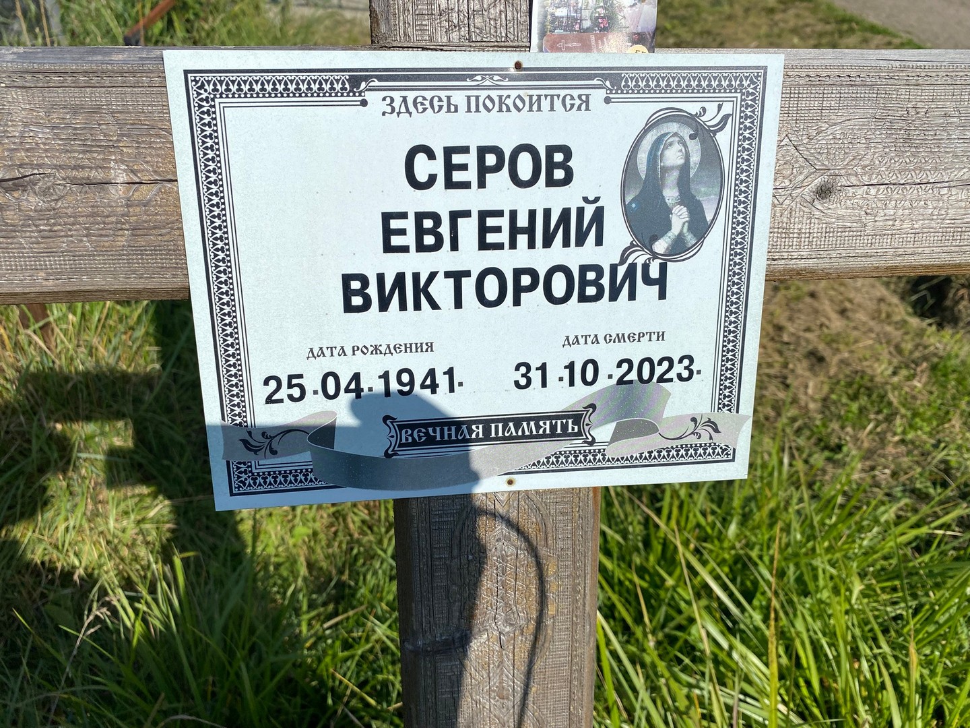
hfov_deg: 67.3
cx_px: 485
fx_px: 729
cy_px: 364
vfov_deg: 53.1
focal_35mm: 26
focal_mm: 4.25
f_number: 1.8
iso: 32
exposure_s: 1/7692
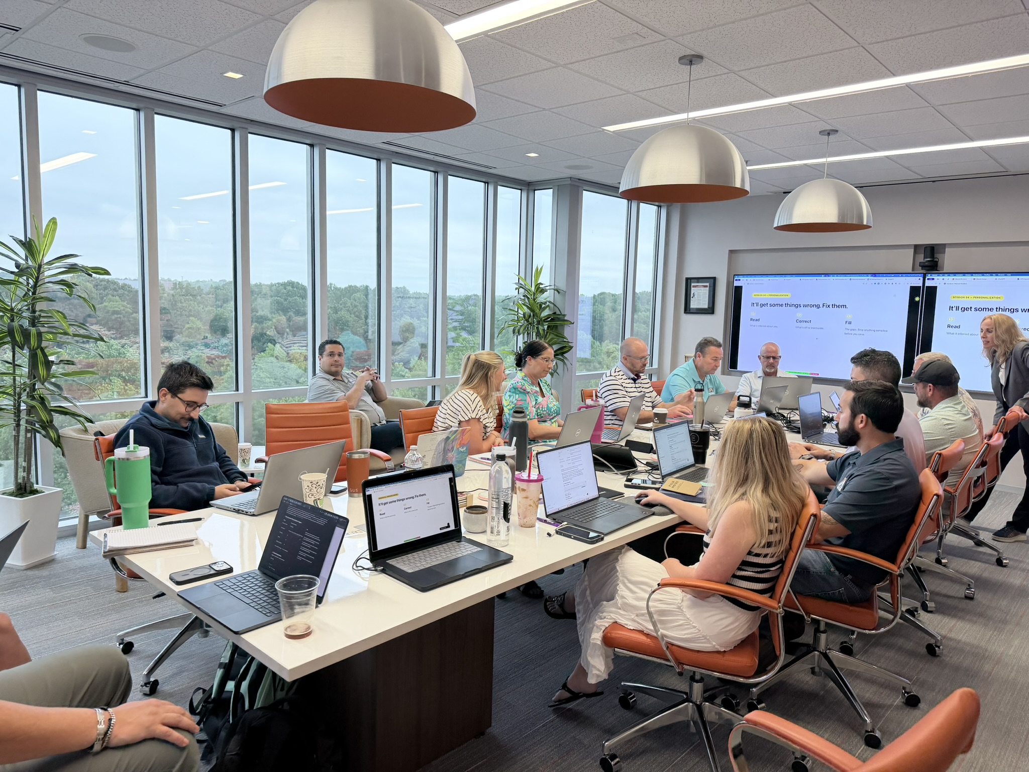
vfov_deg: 56.8
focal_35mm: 24
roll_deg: -2.4
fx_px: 713
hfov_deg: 71.6
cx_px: 514
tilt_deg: -2.7
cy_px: 386
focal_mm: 6.76
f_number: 1.78
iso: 125
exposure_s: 1/120
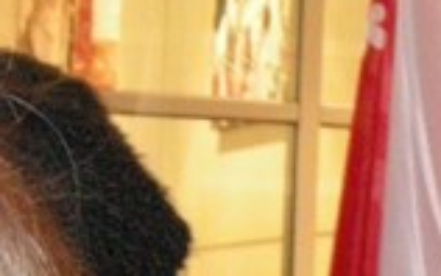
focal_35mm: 241
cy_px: 546
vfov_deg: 5.4
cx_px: 991
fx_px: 2899
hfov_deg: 8.1
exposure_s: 1/7.7
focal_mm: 7.5
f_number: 2.7
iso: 400
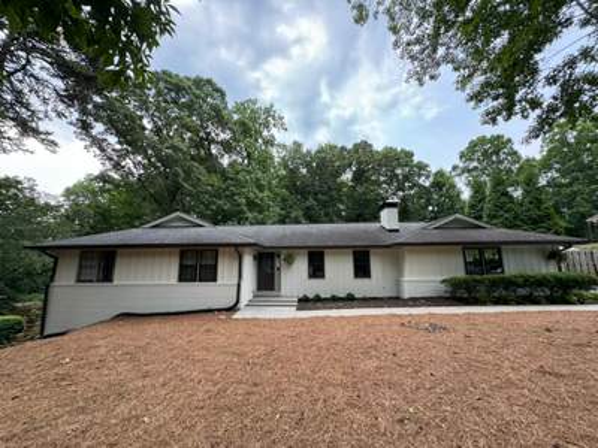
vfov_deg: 85.7
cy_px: 224
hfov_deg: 102.1
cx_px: 299
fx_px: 242
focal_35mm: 14
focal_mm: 2.22
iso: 40
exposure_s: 1/185
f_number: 2.2
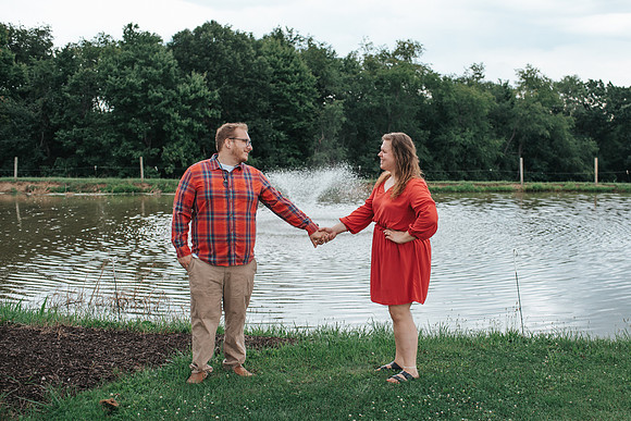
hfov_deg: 47.1
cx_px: 363
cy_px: 227
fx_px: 722
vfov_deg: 32.5
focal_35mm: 41
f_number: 2.8
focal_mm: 35
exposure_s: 1/250
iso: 220
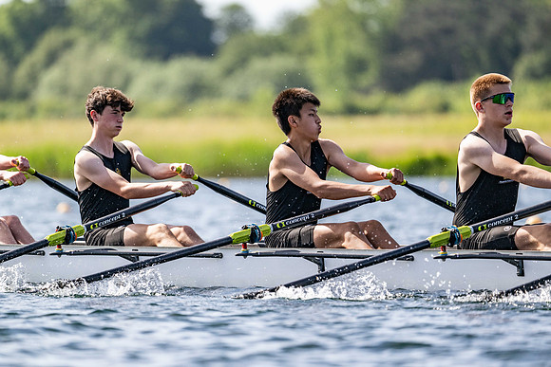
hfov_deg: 5.2
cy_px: 184
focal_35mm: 400
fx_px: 6123
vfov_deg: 3.4
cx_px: 276
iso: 320
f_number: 4.5
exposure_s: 1/2500
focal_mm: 400
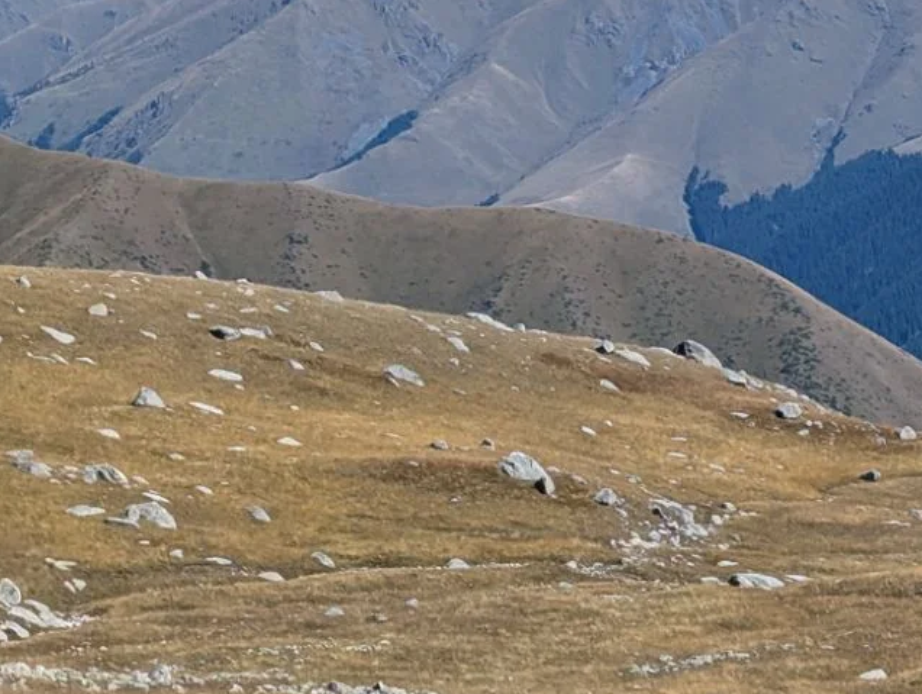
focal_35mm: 151
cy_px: -12
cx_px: 1031
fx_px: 4028
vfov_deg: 9.8
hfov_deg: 12.8
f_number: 1.85
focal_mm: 6.81
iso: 41
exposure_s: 1/2532
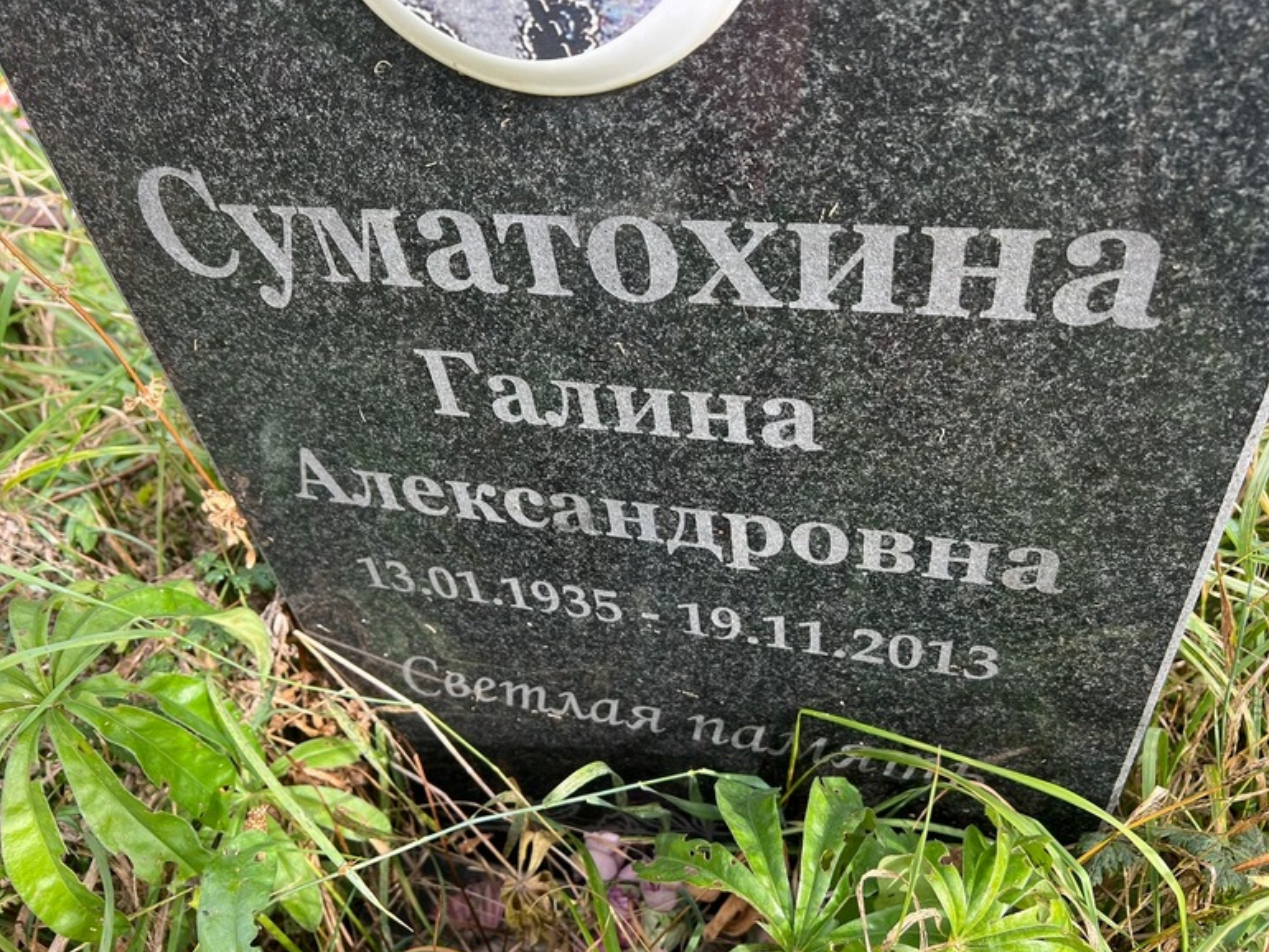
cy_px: 481
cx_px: 646
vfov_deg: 51.4
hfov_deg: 65.3
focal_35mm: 27
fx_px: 990
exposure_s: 1/270
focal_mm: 5.7
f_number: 1.5
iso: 40
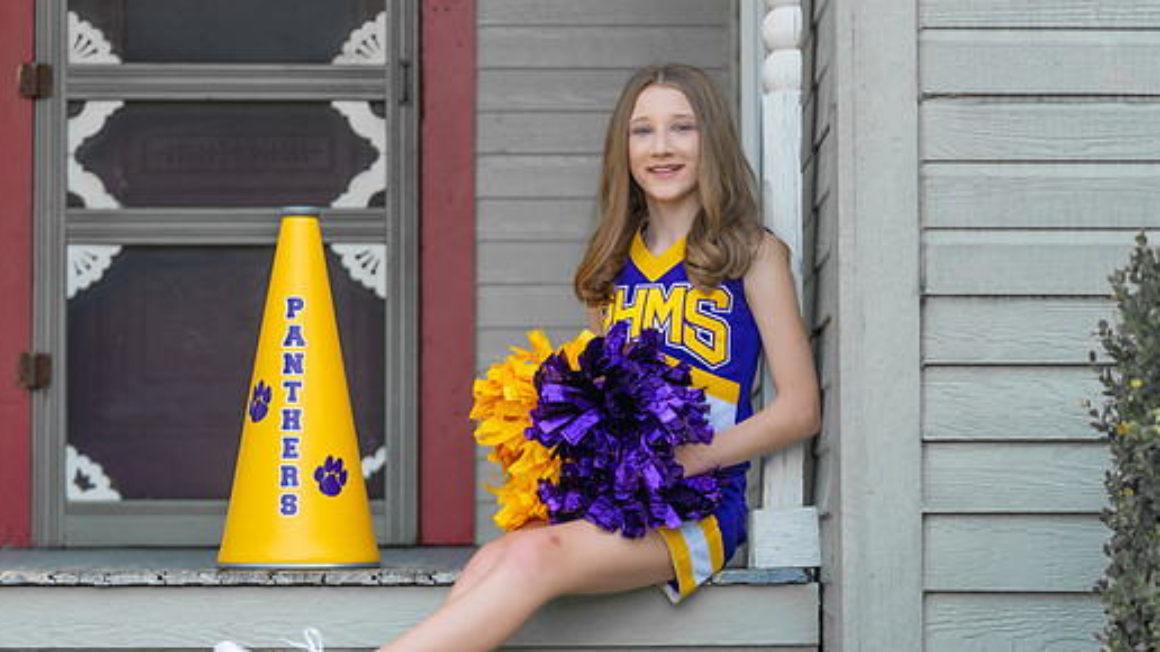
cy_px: 384
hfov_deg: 21.4
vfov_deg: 12.1
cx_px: 634
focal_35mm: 100
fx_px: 3075
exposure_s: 1/320
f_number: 2.8
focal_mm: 70
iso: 160
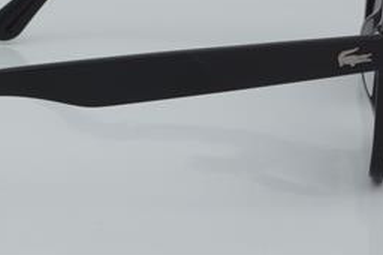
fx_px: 1368
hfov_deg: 15.9
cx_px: 127
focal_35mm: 129
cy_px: 58
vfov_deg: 10.6
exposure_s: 1/4
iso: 100
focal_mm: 55
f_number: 32
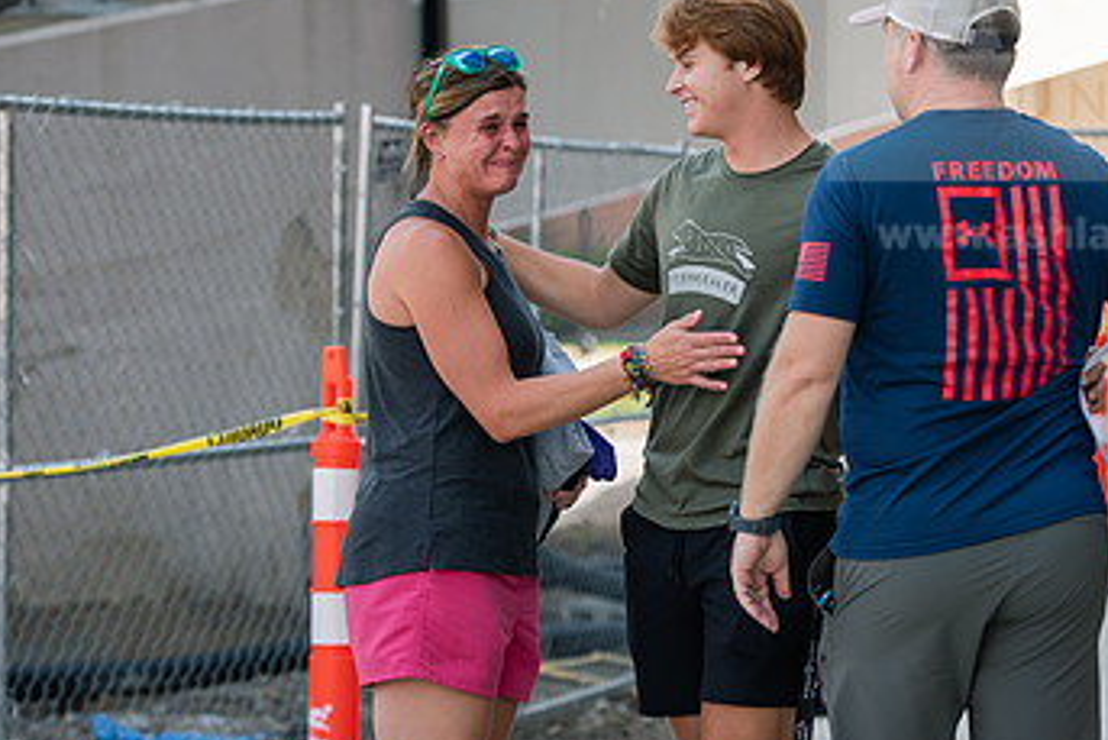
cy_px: 302
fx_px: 5203
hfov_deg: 12.1
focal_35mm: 169
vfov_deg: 8.1
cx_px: 730
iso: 100
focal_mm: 100
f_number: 3.5
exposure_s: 1/400
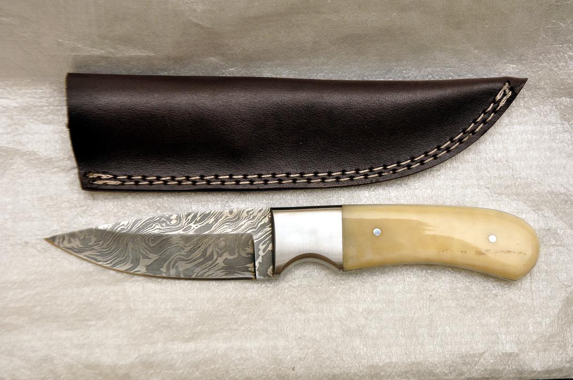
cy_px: 190
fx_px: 1478
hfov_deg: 21.9
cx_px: 286
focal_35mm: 93
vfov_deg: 14.7
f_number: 10
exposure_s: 1/60
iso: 400
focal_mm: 62
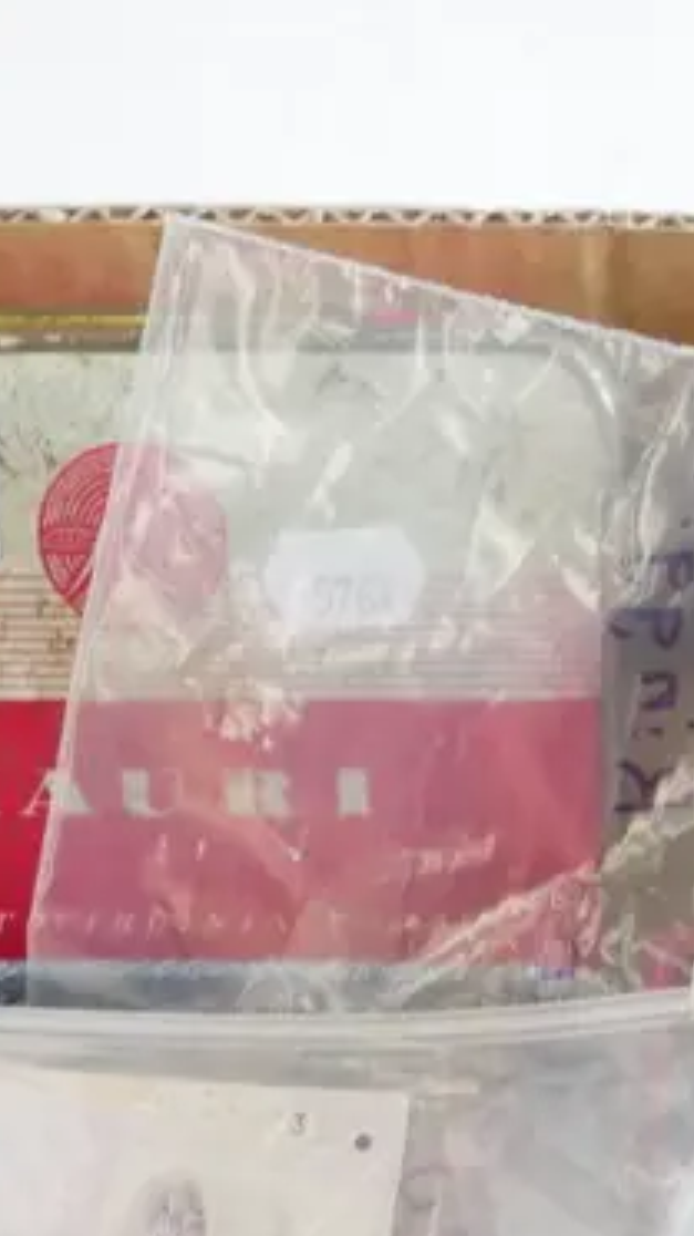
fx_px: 3340
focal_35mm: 102
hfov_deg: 11.7
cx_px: 707
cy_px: 1100
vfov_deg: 20.5
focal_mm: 17
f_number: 4
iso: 1000
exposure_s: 1/60
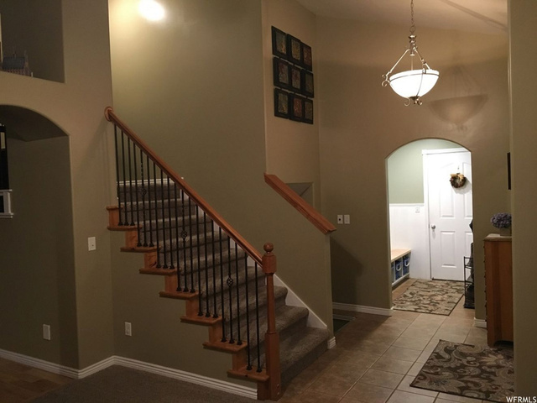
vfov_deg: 48.2
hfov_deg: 61.7
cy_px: 202
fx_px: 450
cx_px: 268
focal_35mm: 29
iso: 200
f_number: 2.2
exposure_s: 1/24
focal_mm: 4.15
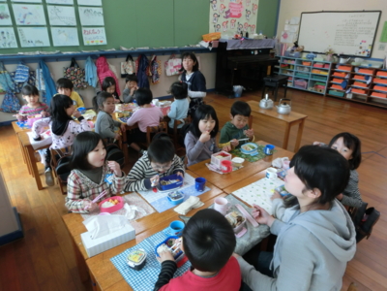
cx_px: 194
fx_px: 268
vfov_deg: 56.8
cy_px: 146
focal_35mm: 24
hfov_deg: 71.6
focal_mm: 4.24
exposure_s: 1/250
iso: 400
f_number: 3
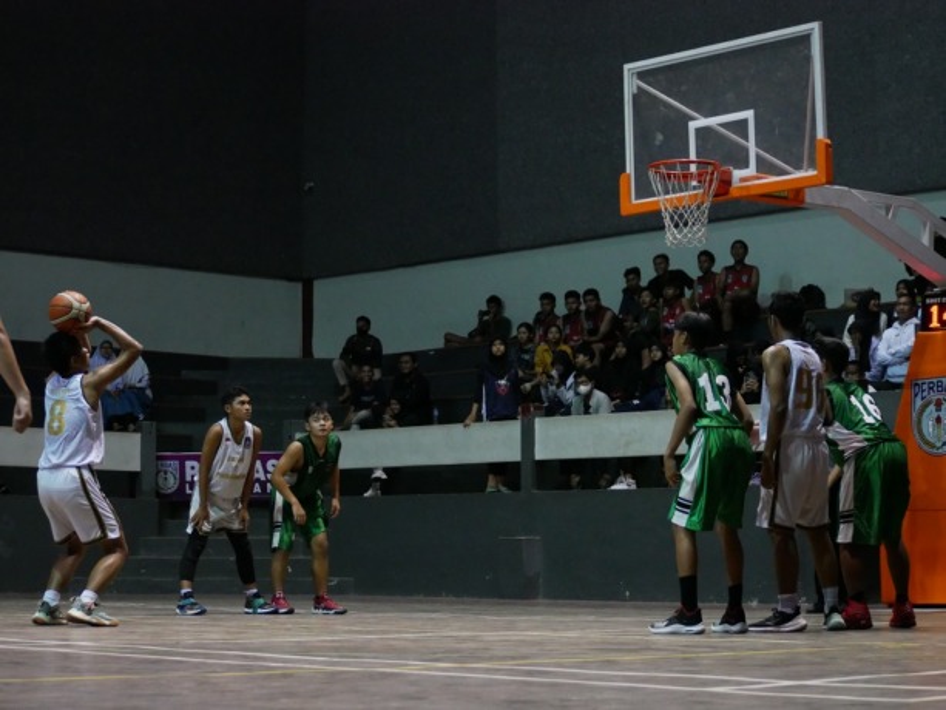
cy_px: 355
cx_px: 473
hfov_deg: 24.4
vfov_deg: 18.4
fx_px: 2187
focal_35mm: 80
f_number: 4
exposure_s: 1/50
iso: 3200
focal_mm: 40
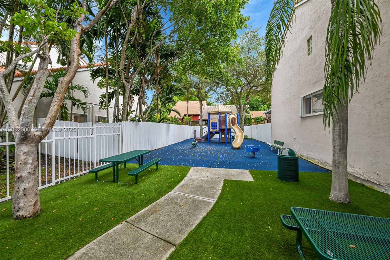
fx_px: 152
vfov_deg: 81.2
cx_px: 195
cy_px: 130
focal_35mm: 14
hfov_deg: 104.3
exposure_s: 1/60
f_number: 6.3
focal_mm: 14
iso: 100
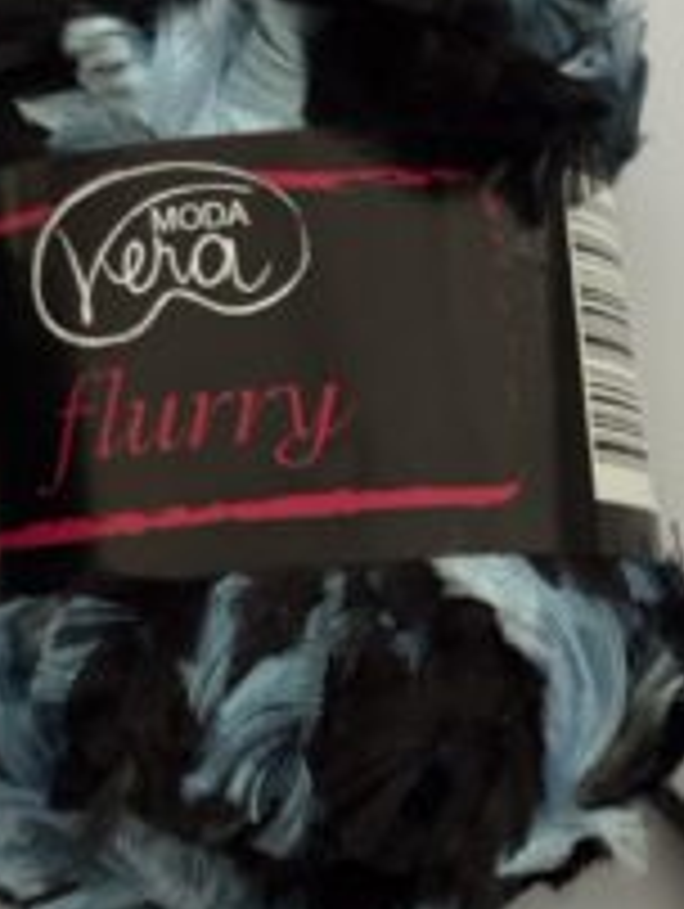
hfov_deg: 15.6
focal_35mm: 95
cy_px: 572
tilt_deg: -81.7
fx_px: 2498
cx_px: 387
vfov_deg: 20.6
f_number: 1.78
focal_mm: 6.76
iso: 800
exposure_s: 1/26
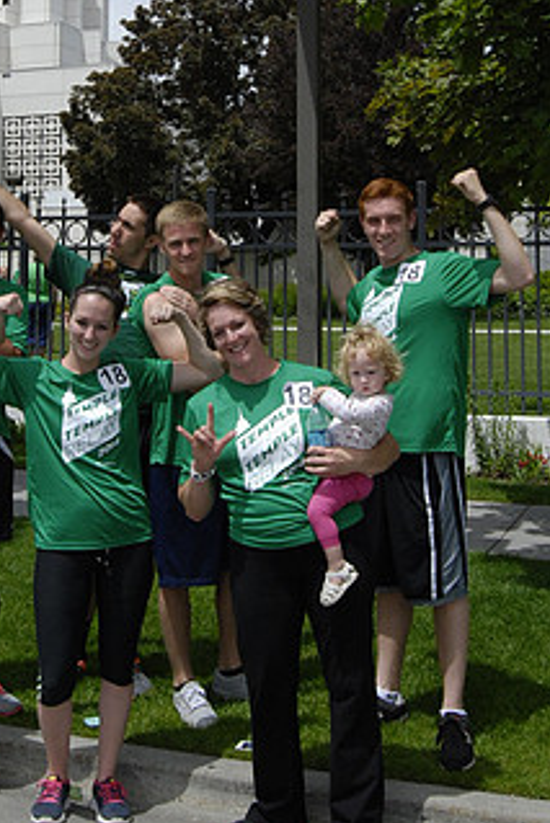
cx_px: 170
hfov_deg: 22.5
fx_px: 1373
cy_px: 186
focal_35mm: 60
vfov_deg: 32.6
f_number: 10
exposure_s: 1/800
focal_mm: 22
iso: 400
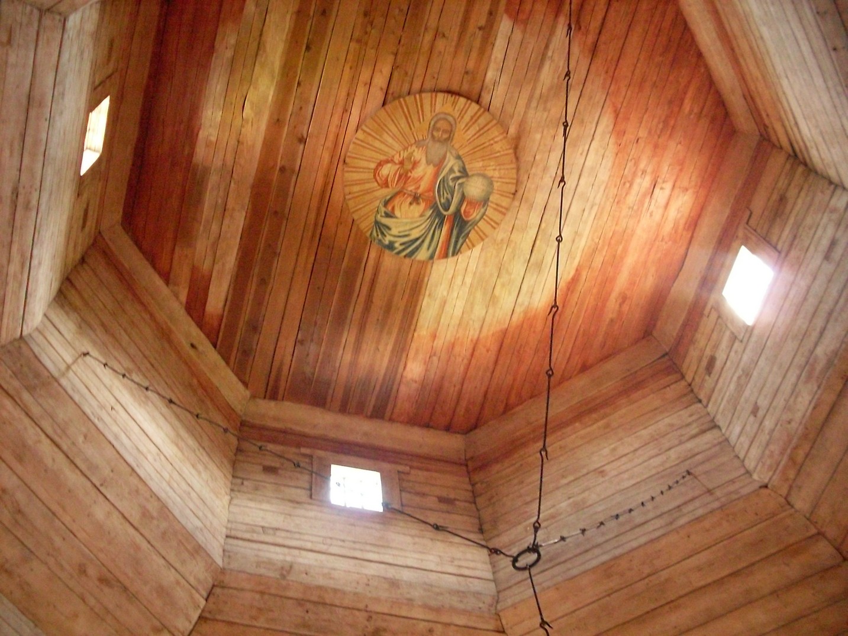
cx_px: 424
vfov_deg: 37.7
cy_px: 318
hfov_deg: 49.0
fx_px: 931
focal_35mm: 38
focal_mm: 6.3
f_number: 2.8
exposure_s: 1/15
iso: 400
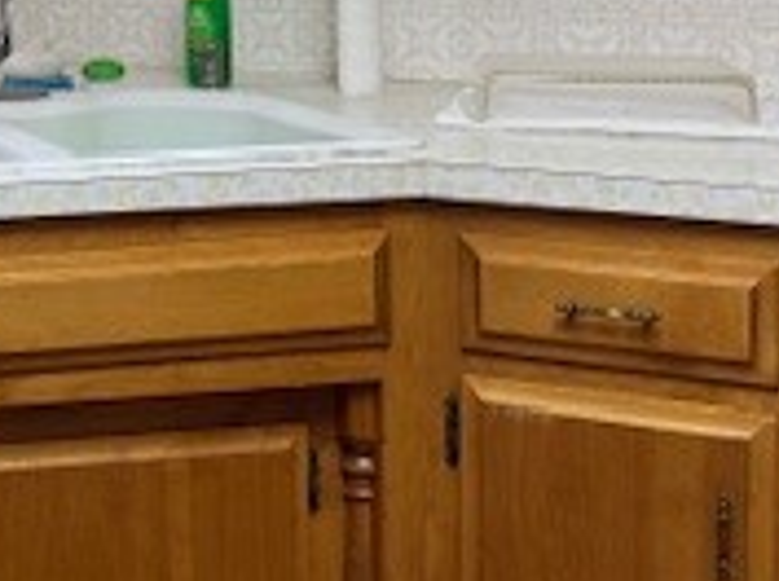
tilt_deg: -4.9
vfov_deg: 16.5
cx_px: -277
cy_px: -35
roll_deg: +2.0
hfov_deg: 20.3
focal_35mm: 87
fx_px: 1954
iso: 125
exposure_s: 1/120
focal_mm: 6.76
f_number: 1.78
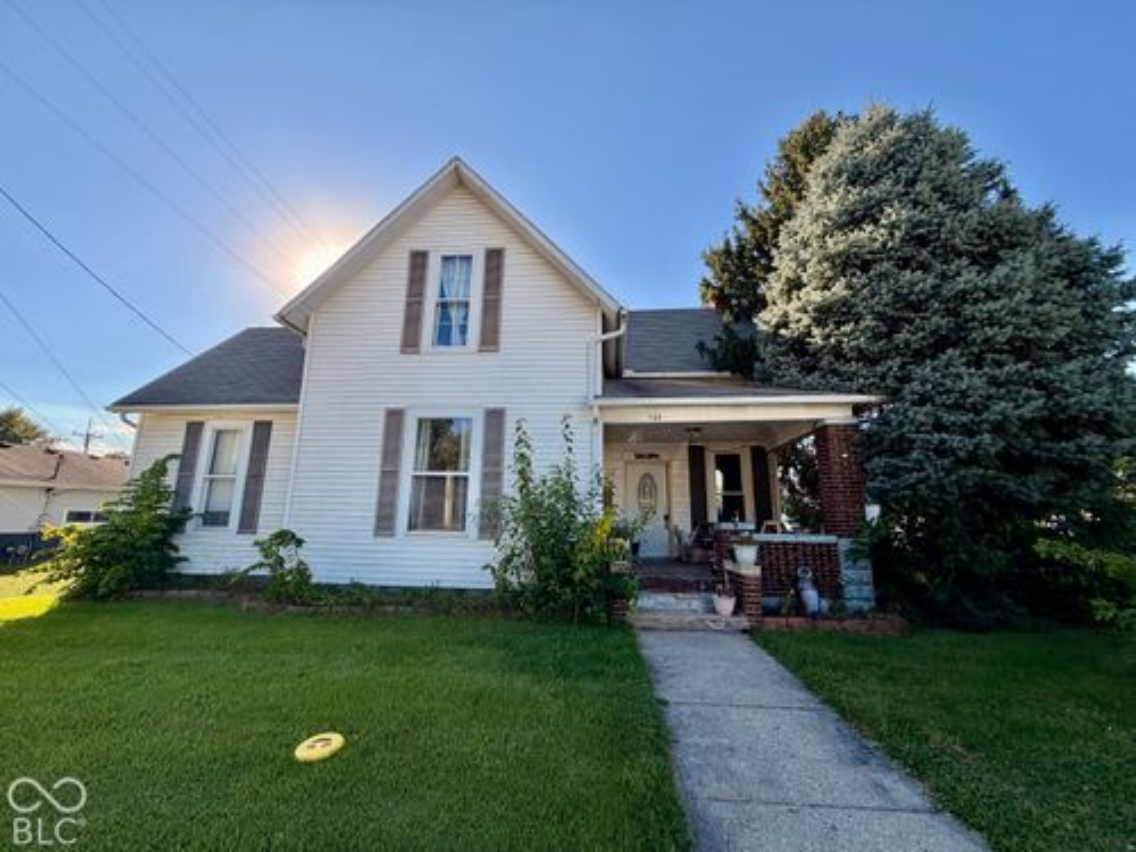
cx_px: 568
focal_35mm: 14
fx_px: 459
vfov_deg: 85.7
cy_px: 426
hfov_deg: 102.1
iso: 40
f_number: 2.2
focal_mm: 2.22
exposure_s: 1/770
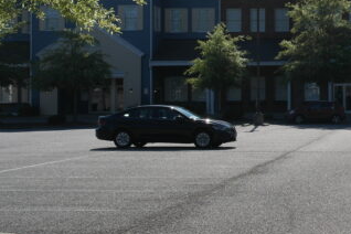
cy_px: 54
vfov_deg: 15.6
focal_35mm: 87
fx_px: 848
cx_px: 389
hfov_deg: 22.1
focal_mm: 24
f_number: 8
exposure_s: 1/400
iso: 100
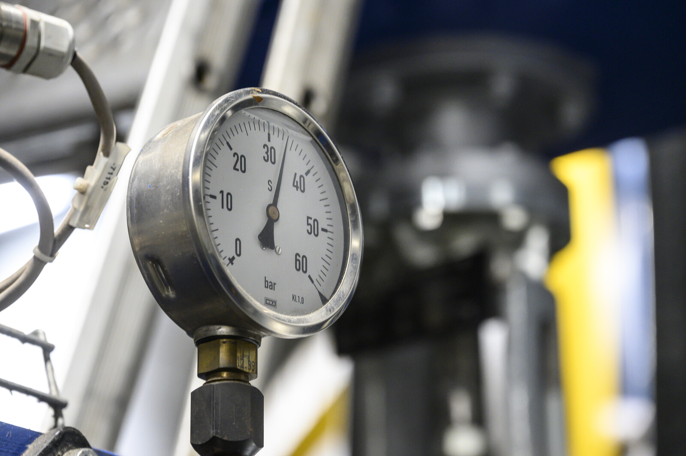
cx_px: 343
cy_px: 228
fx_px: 2762
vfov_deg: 9.5
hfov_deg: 14.2
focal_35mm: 145
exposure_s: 1/50
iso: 4500
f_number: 6.3
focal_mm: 145
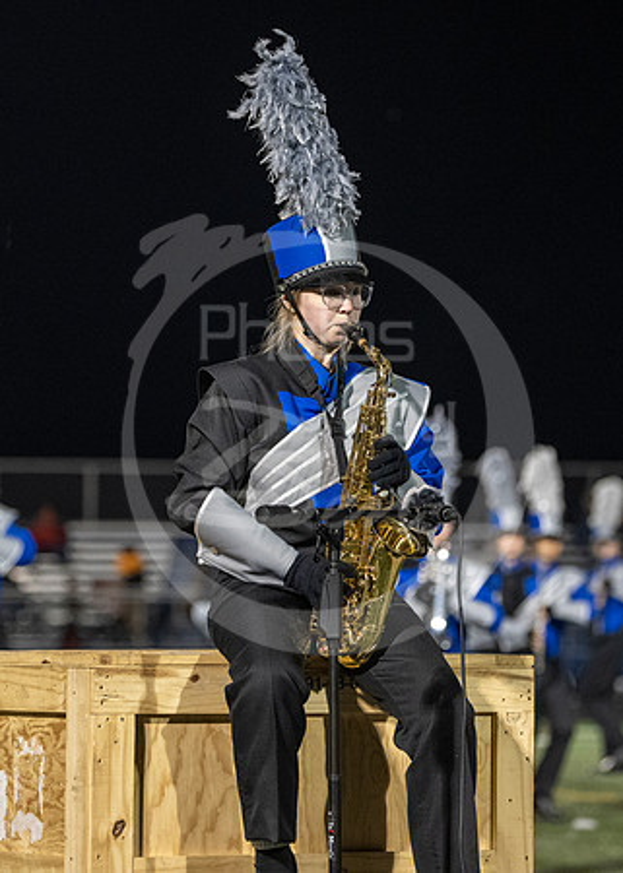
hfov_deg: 7.3
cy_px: 386
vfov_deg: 10.3
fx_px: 4867
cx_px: 378
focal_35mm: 196
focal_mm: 120
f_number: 2.8
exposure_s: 1/500
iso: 4000
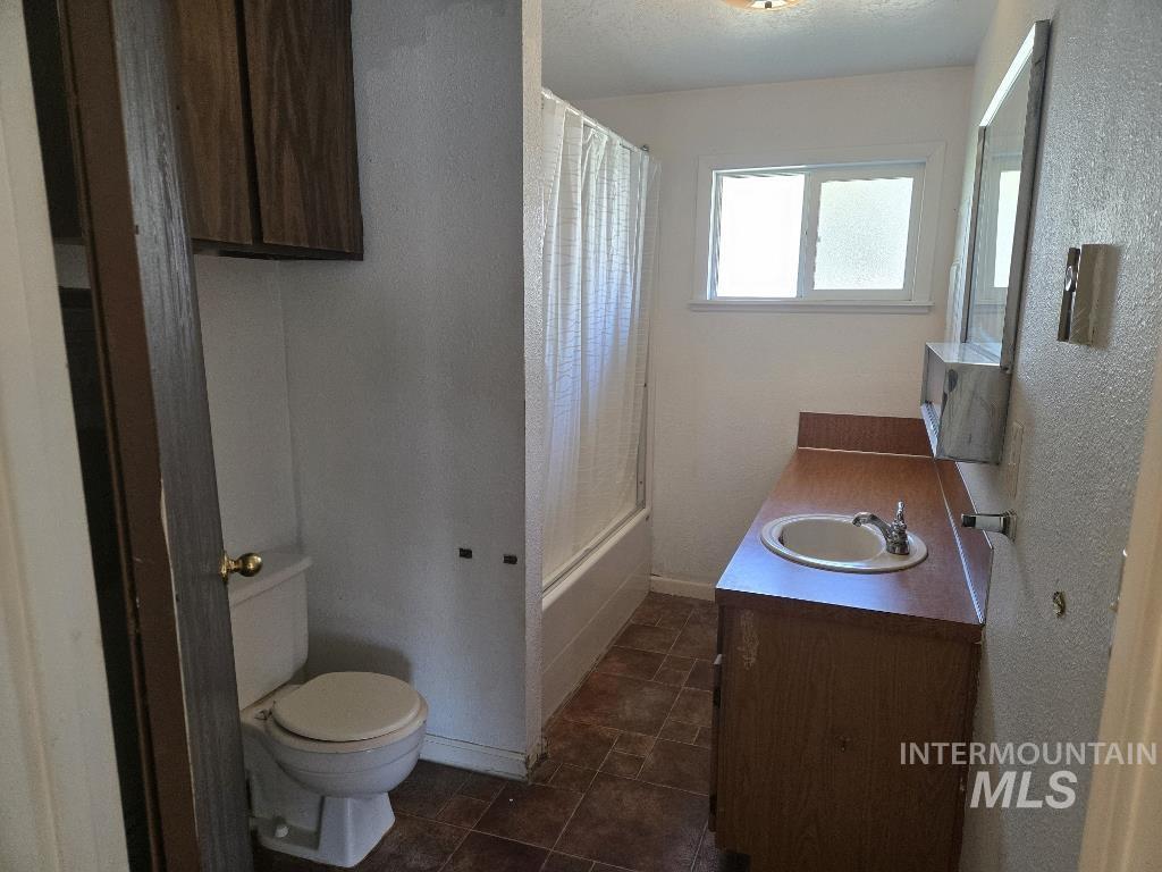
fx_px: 772
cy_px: 436
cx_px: 581
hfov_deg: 73.9
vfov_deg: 58.9
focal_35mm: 23
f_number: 1.8
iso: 250
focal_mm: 5.4
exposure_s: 1/120
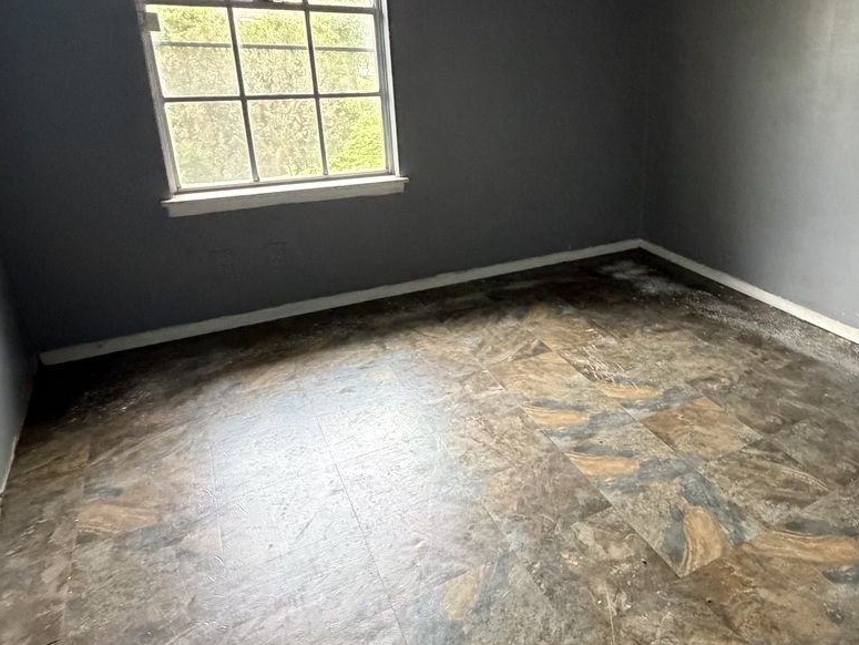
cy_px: 243
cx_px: 641
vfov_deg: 52.5
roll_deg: -0.3
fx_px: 645
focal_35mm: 26
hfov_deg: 63.5
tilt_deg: -19.5
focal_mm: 2.22
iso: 800
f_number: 2.2
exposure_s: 1/60
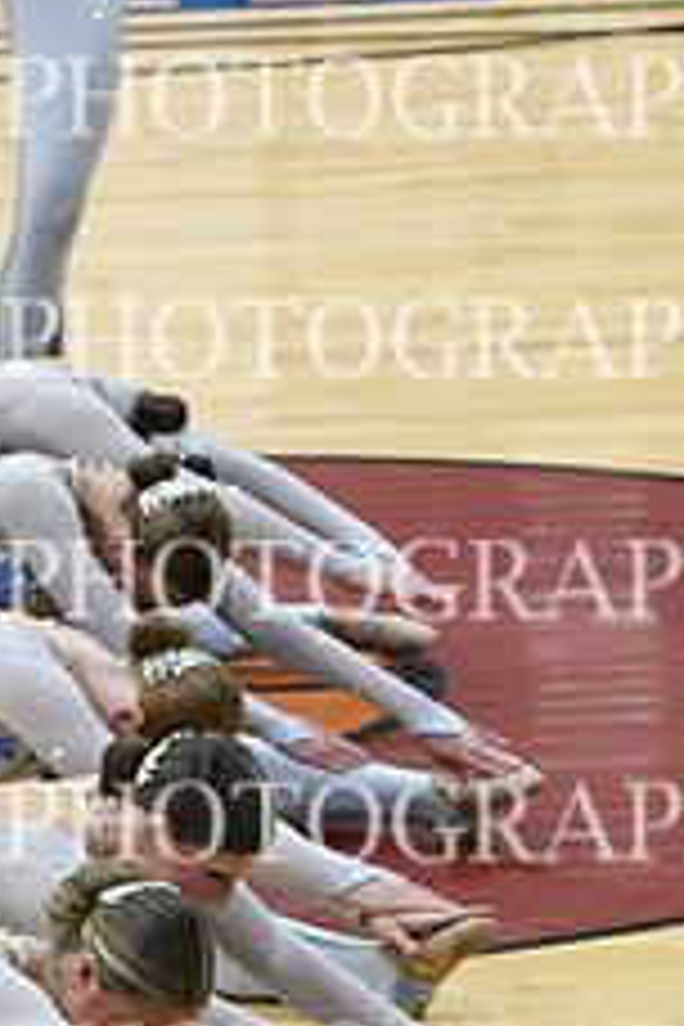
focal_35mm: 390
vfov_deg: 5.3
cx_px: -29
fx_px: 11114
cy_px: 459
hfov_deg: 3.5
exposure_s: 1/400
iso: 5000
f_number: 4
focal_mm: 102
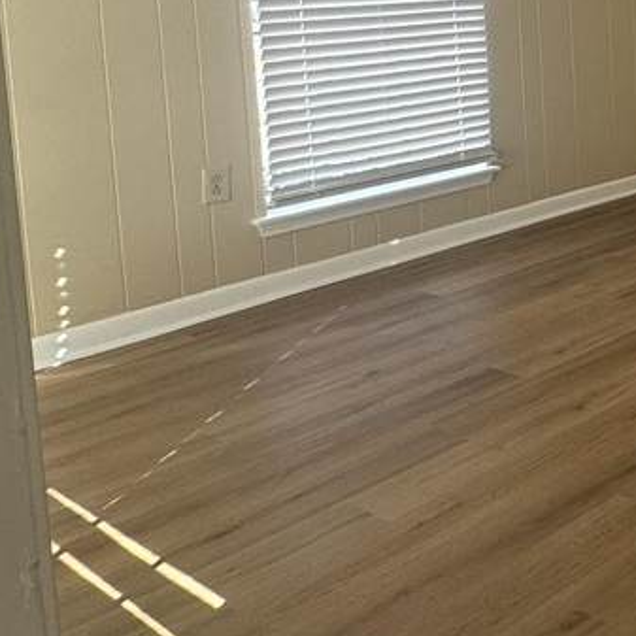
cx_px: 966
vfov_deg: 33.4
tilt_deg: -2.7
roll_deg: +0.8
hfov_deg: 26.0
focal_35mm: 47
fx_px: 977
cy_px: 19
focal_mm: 2.22
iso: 64
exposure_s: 1/99
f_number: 2.2
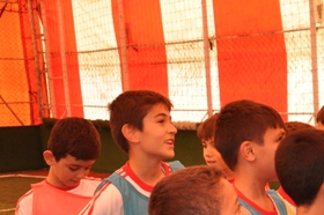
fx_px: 800
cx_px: 343
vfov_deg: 15.1
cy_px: 195
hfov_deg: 21.9
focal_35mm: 89
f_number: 4
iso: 800
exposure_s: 1/100
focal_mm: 26
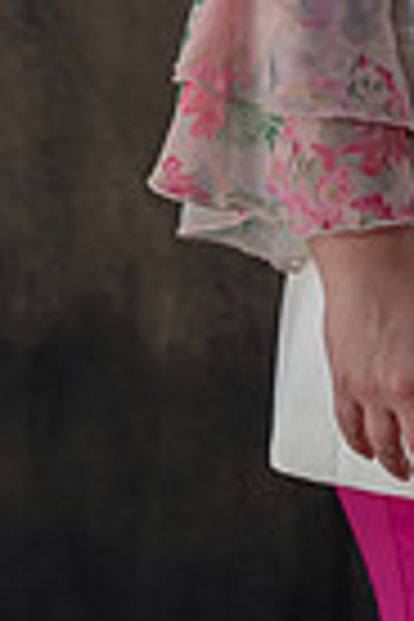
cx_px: 482
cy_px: -288
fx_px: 5899
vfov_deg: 6.0
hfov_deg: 4.0
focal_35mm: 342
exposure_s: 1/100
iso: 400
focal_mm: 105
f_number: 4.5
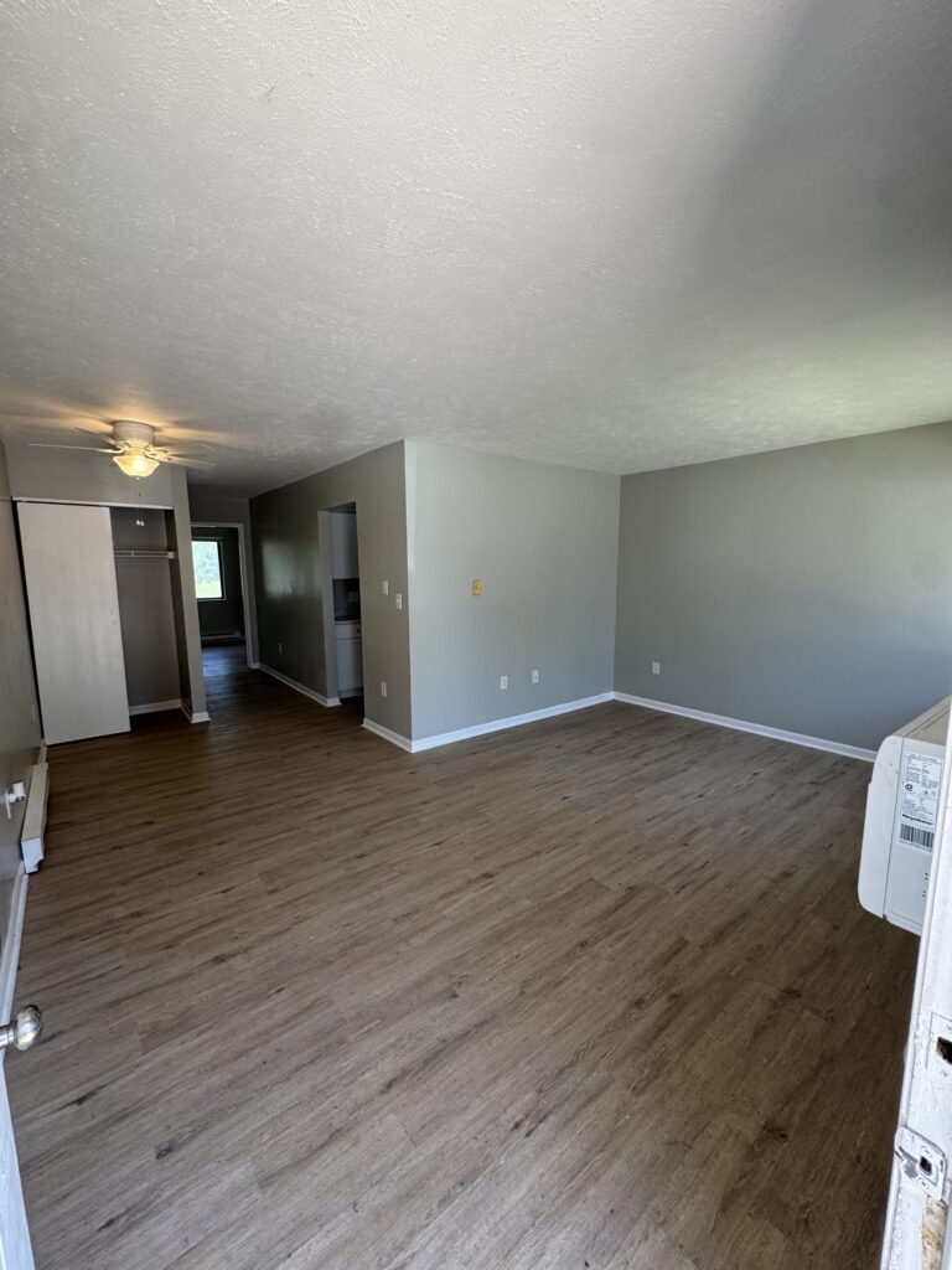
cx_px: 476
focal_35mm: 14
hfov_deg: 85.7
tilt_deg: -8.6
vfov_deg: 102.1
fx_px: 513
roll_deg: +1.6
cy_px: 635
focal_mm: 2.22
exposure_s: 1/99
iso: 80
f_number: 2.2
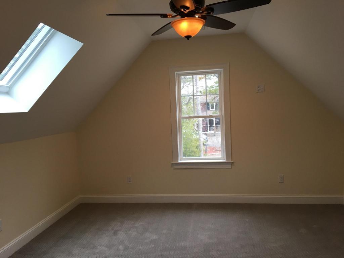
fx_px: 288
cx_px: 172
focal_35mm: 29
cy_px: 129
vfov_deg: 48.2
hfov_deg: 61.7
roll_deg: +2.8
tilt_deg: -2.9
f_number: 2.2
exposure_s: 1/30
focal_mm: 4.15
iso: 25
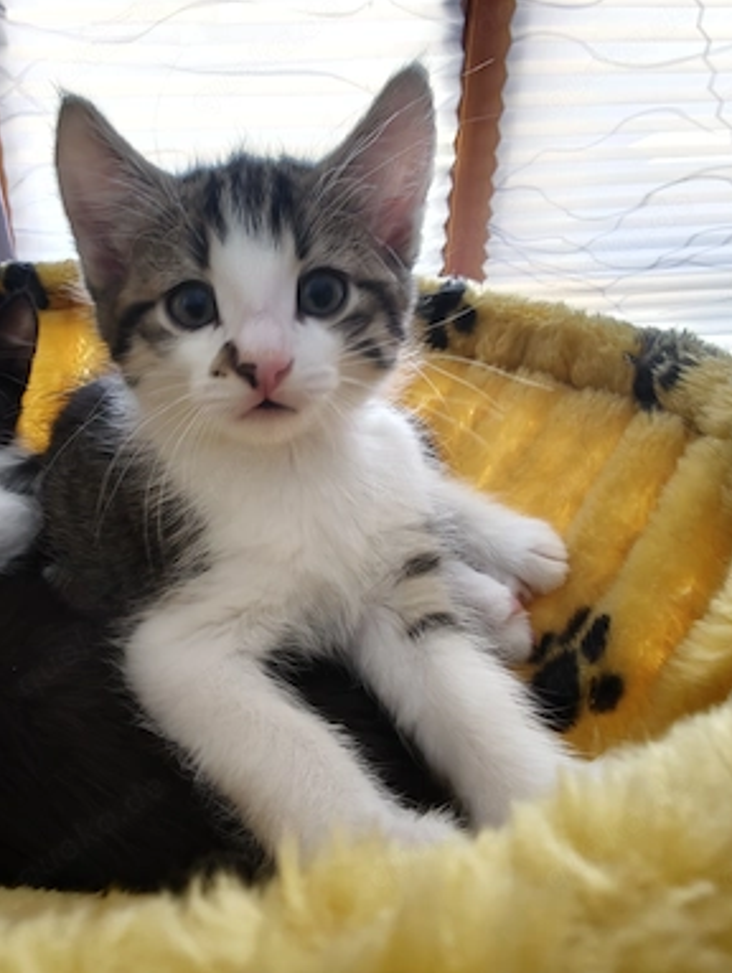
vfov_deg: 71.5
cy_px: 483
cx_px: 358
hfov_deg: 56.9
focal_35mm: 24
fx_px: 676
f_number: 2.2
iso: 400
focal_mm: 2.13
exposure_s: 1/33.3
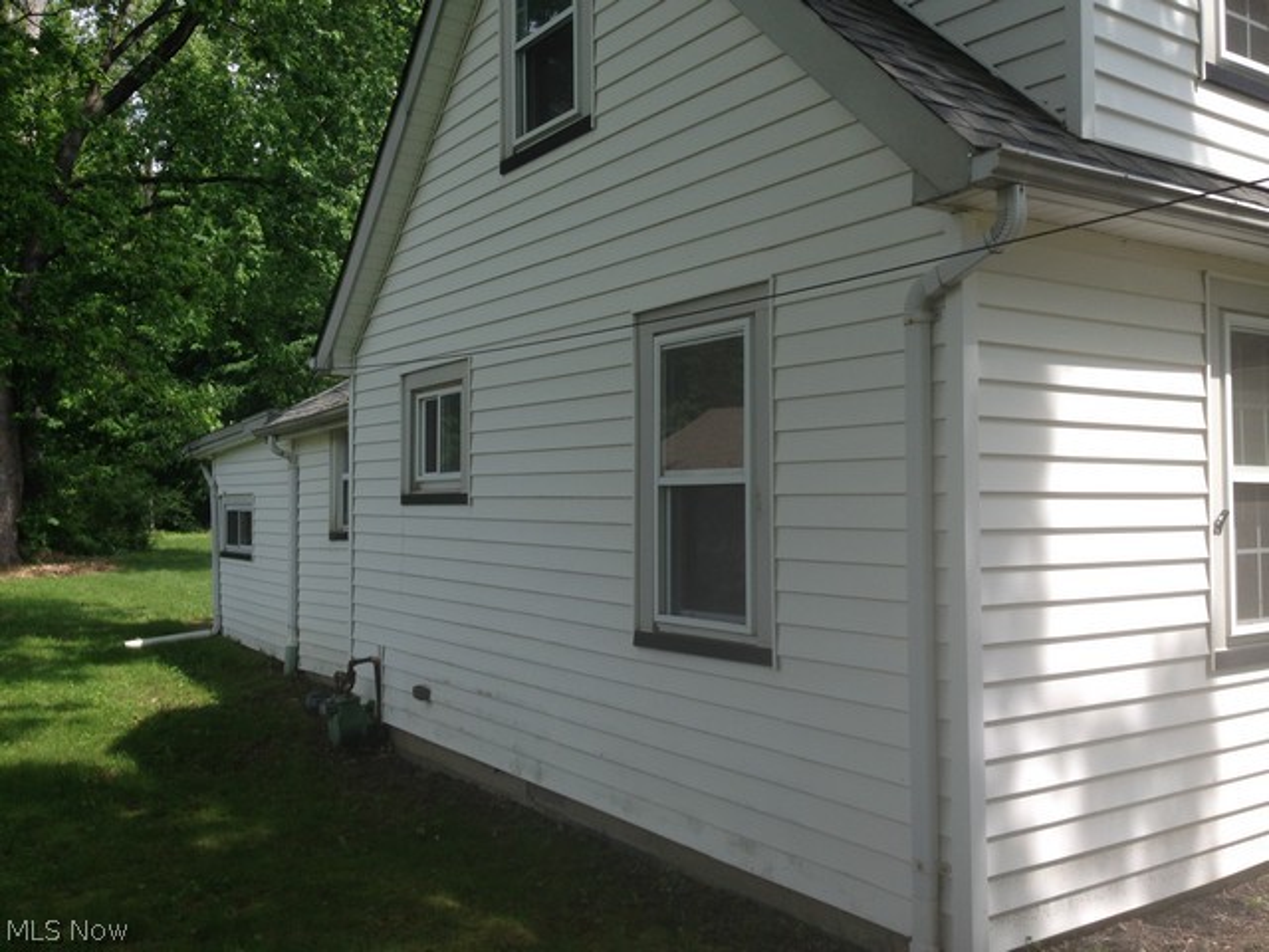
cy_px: 476
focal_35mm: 33
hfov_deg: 55.4
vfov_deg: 42.9
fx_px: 1210
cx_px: 634
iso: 50
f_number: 2.4
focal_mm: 4.12
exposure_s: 1/695
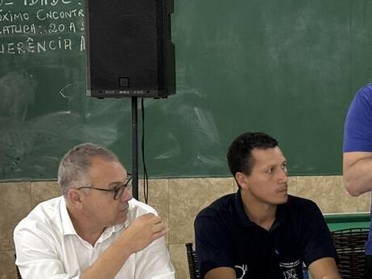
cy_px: 195
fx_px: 1452
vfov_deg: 11.0
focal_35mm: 135
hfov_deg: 14.3
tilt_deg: -5.2
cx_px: 394
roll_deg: +0.5
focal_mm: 5.96
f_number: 1.6
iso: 320
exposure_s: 1/40
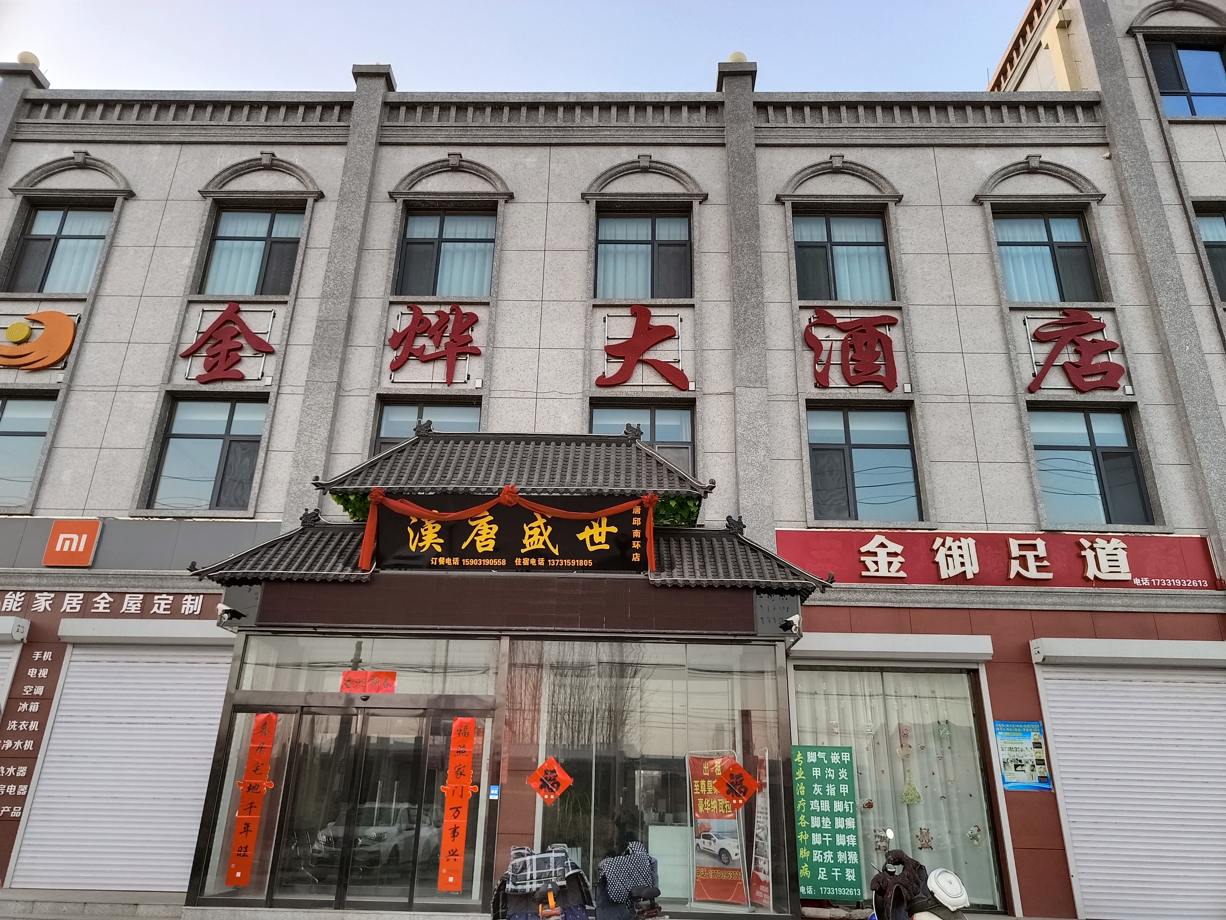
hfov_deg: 73.9
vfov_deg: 58.9
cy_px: 460
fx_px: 815
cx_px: 613
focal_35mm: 23
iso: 835
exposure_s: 1/100
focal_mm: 5.59
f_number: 1.88
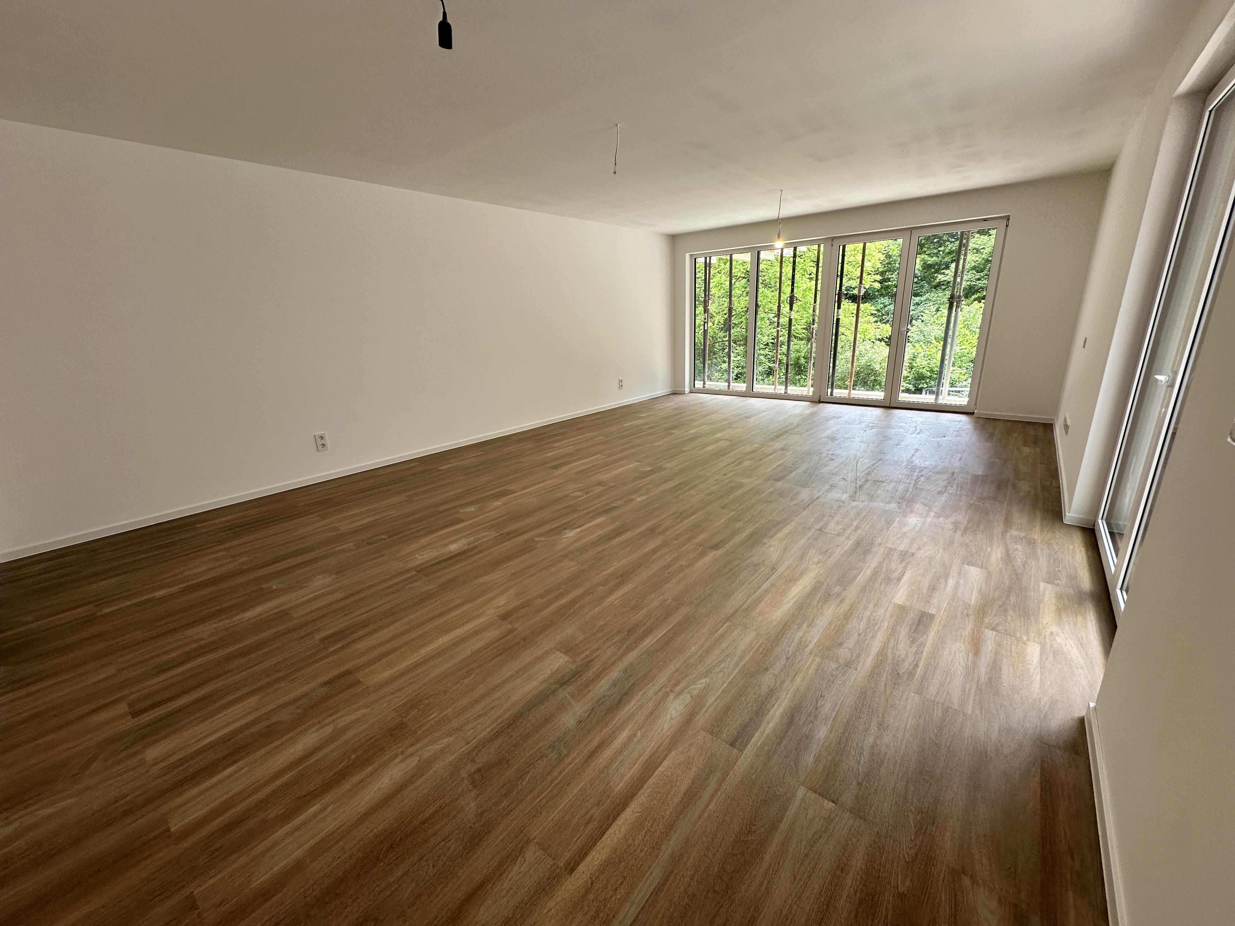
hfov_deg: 102.1
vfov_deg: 85.7
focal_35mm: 14
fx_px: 499
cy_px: 463
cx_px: 618
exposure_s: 1/99
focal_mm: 2.22
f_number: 2.2
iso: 50
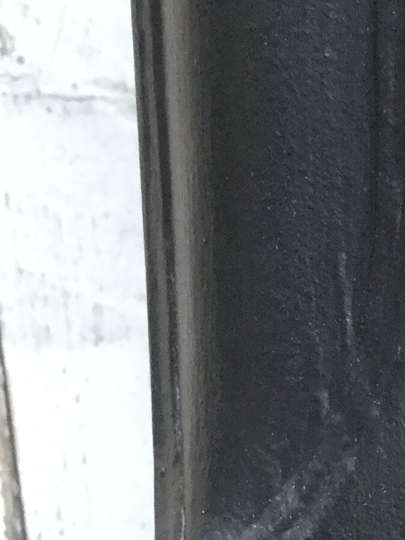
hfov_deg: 12.4
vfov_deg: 15.4
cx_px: 626
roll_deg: -3.0
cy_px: 916
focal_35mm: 113
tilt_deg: -26.6
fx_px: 1762
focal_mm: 3.3
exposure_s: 1/33
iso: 32
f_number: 2.4
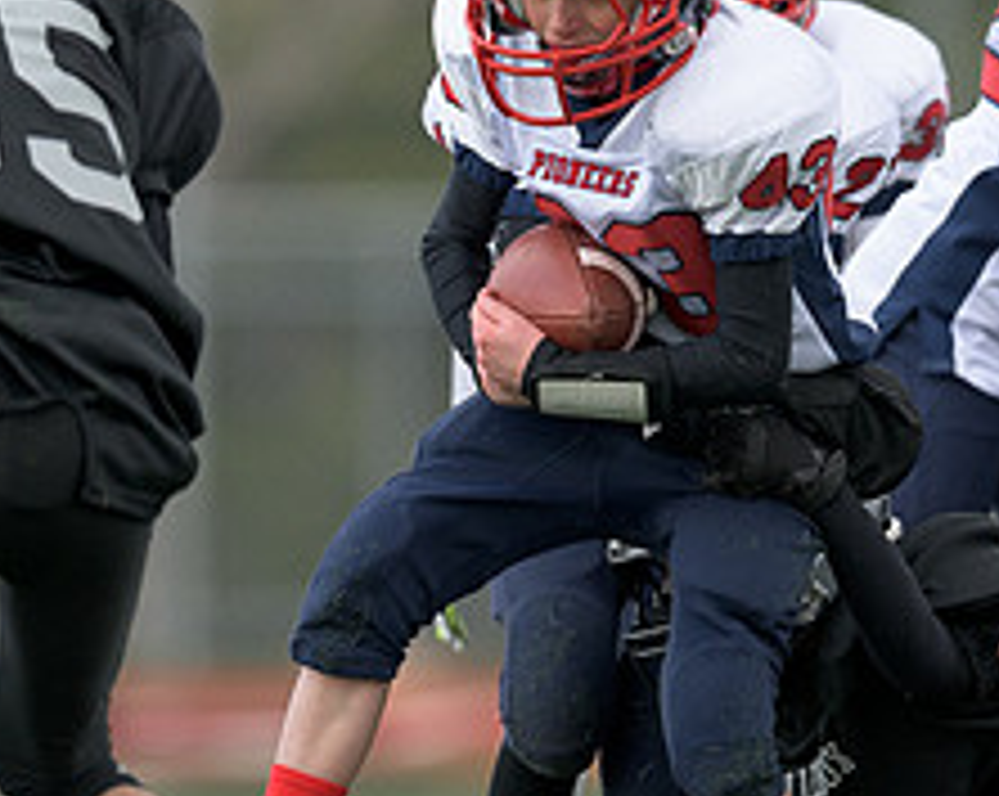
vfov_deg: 0.9
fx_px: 50581
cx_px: 658
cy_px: 216
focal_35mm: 1713
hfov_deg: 1.1
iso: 500
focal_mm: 500
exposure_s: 1/1600
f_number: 4
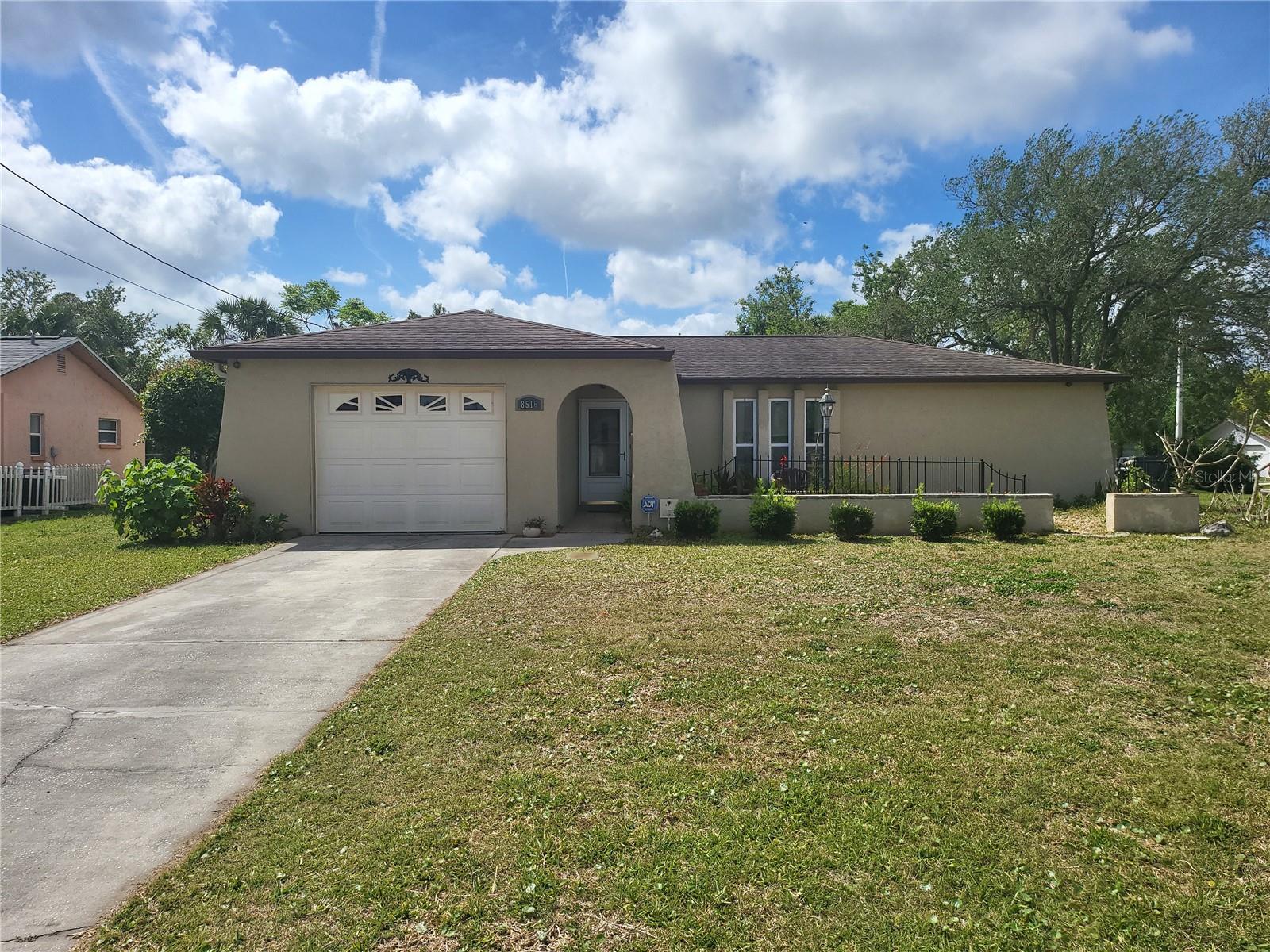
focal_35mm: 24
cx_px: 635
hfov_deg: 71.6
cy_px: 476
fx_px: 881
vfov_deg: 56.8
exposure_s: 1/3988
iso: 40
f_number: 1.8
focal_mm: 5
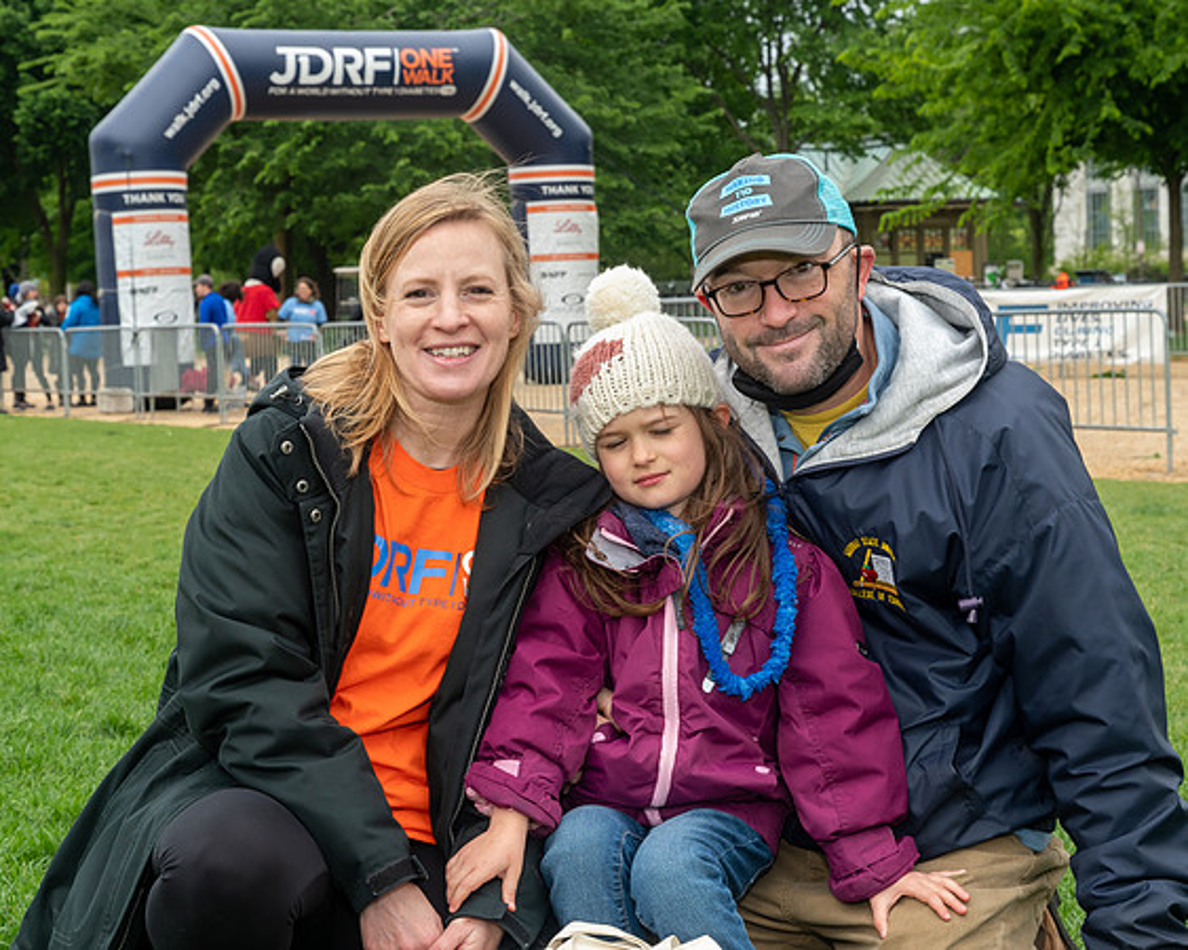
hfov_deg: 23.4
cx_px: 667
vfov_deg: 18.8
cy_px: 475
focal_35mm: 81
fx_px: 2862
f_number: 8
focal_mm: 48
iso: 320
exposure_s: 1/250
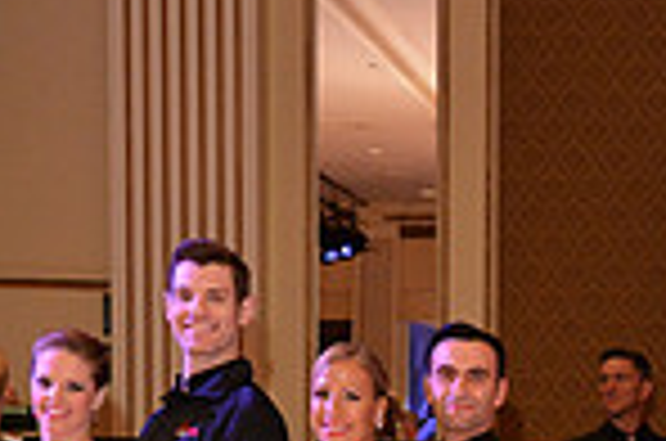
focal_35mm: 157
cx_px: 760
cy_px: 686
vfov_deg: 8.5
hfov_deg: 12.8
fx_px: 2898
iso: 2000
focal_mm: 40
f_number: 5
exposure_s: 1/250
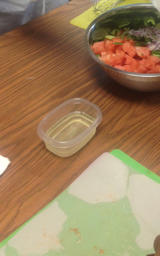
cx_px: 139
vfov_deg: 28.3
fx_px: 488
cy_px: 25
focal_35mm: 70
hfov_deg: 18.3
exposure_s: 1/20
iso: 80
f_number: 2.4
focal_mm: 4.28
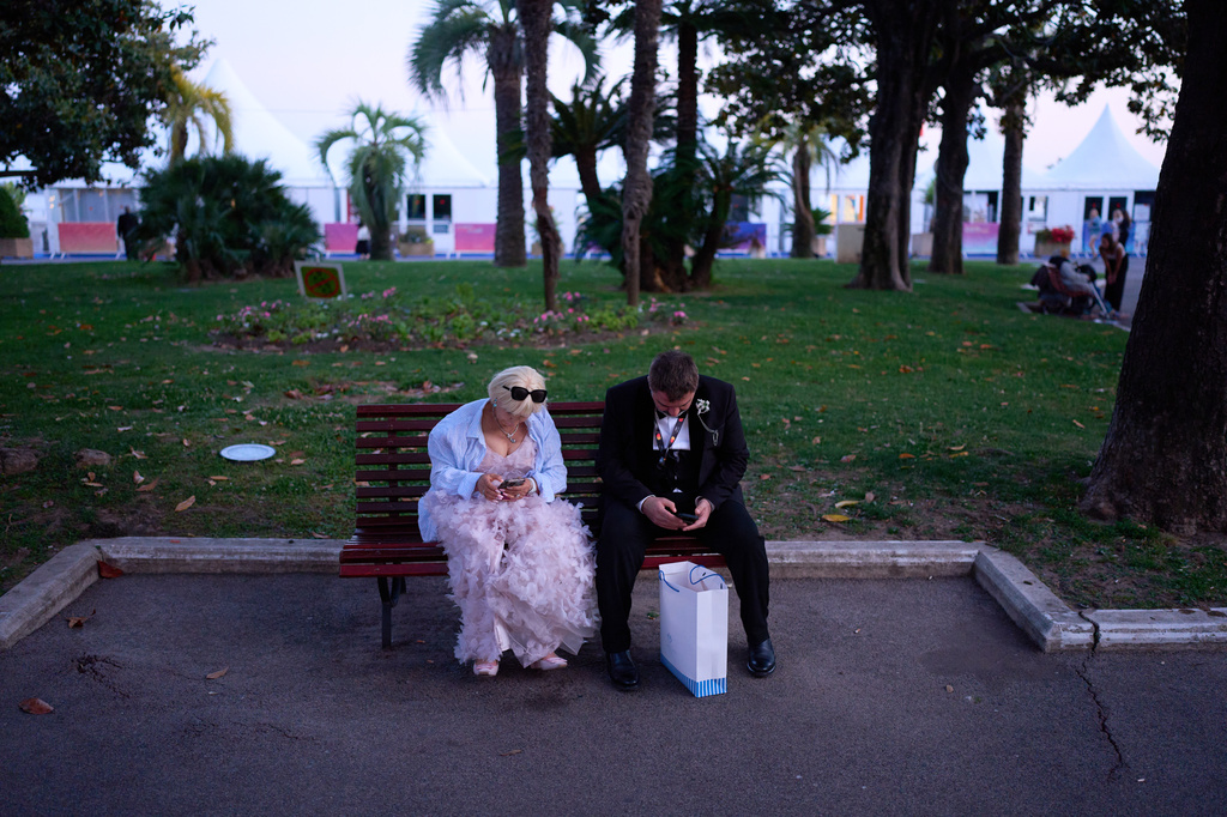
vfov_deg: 37.8
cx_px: 614
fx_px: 1192
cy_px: 408
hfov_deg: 54.4
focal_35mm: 35
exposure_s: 1/500
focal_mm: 35
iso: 3200
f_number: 1.4
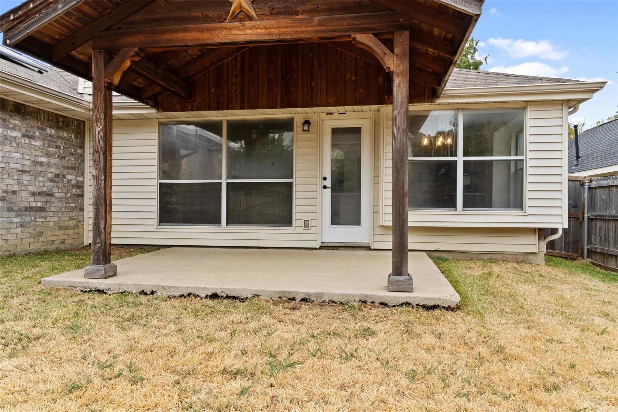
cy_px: 206
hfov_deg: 71.5
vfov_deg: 51.3
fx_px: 429
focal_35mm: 25
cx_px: 309
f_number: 10
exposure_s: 1/40
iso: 400
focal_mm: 25
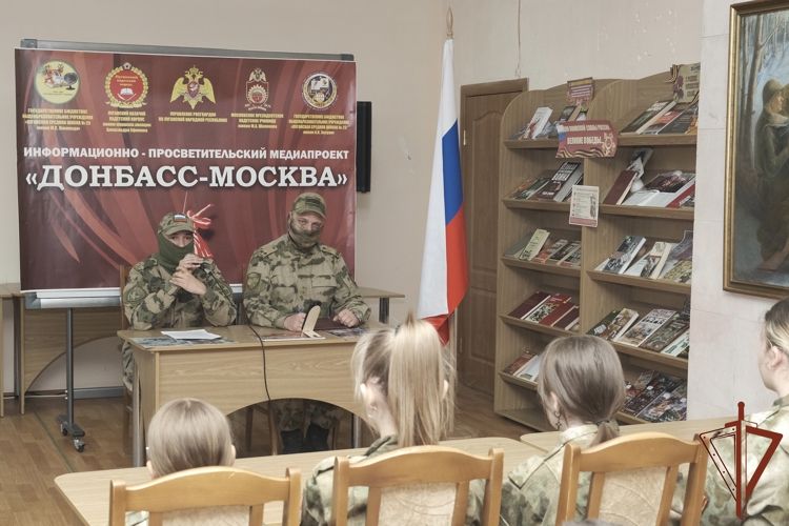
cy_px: 263
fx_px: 1074
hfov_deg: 40.3
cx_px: 394
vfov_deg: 27.5
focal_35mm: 49
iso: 2500
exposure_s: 1/125
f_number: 5.6
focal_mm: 32.5
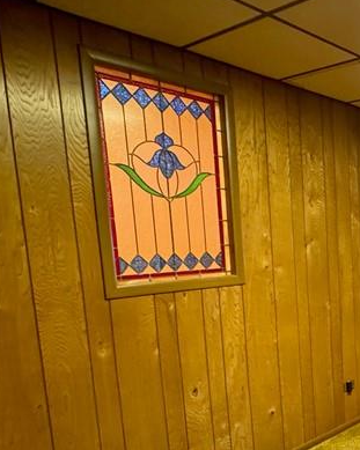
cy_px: 303
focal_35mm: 36
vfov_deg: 49.3
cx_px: 428
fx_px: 480
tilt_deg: -8.3
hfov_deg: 33.7
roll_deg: +0.1
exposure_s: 1/60
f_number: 2.2
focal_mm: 2.22
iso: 1250
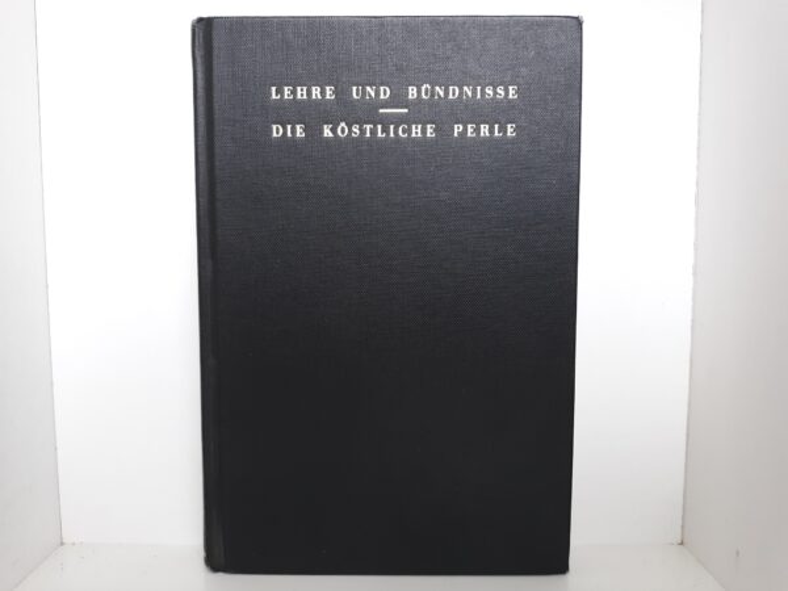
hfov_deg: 63.4
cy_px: 296
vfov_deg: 49.7
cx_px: 394
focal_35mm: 28
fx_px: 637
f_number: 1.7
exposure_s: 1/50
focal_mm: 3.7
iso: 80
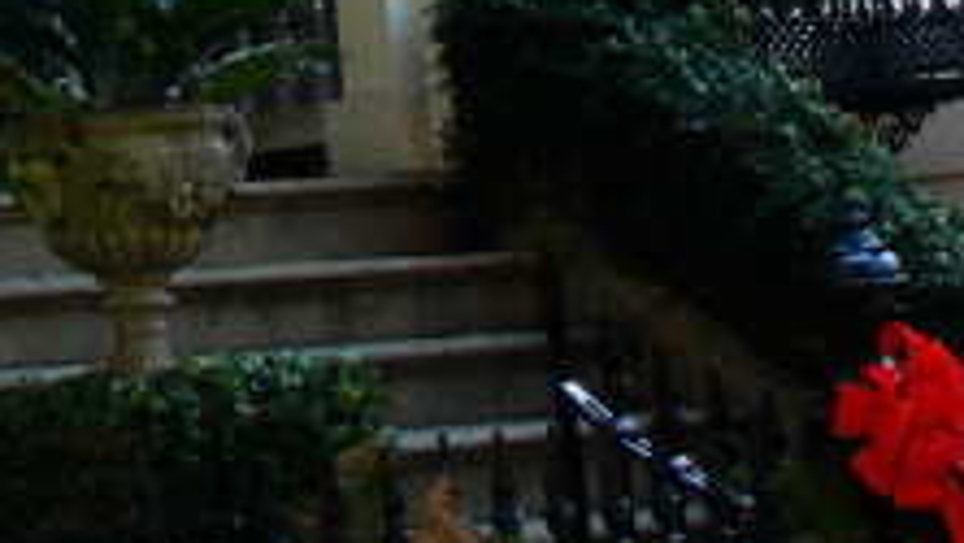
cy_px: -1121
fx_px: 4398
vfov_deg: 6.4
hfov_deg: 12.0
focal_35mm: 172
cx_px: -465
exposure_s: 1/40
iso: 80
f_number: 2.8
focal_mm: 7.4
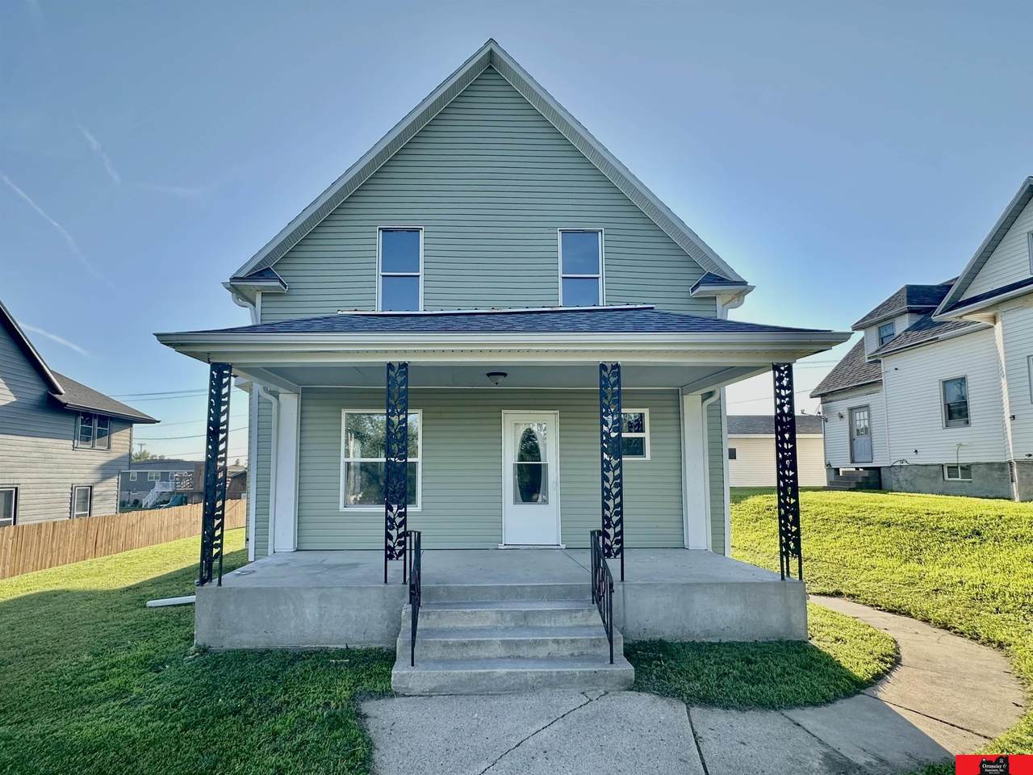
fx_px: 418
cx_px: 516
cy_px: 388
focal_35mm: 14
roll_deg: +1.3
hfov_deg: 102.1
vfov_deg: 85.7
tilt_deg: +4.1
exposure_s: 1/306
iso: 40
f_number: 2.2
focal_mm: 2.22
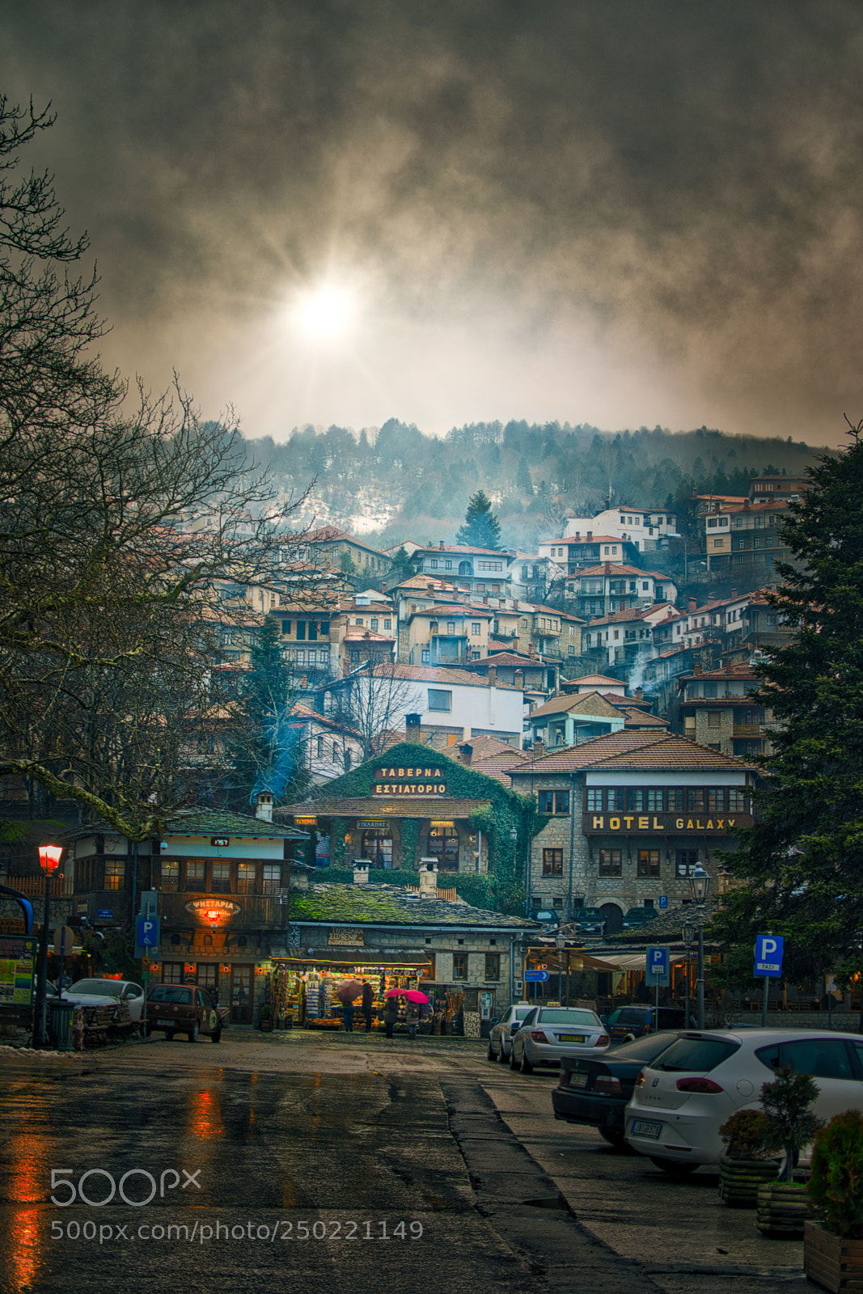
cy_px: 647
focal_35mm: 52
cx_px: 432
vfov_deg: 37.8
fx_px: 1887
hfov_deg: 25.8
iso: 100
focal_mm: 35
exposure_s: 1/100
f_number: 1.8
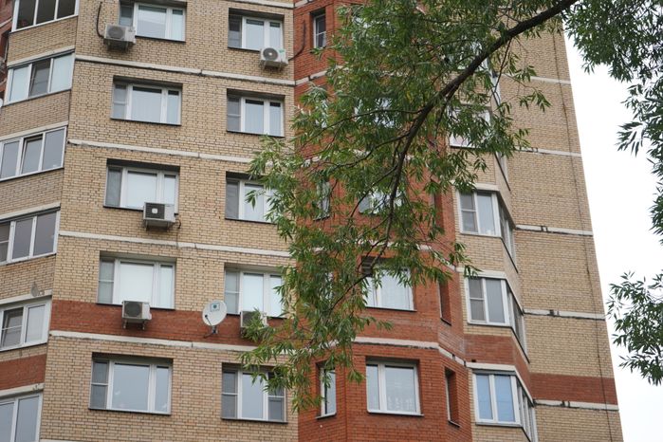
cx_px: 332
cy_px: 221
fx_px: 1289
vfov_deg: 19.5
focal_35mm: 70
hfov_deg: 28.8
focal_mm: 70
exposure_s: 1/160
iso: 400
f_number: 5.6
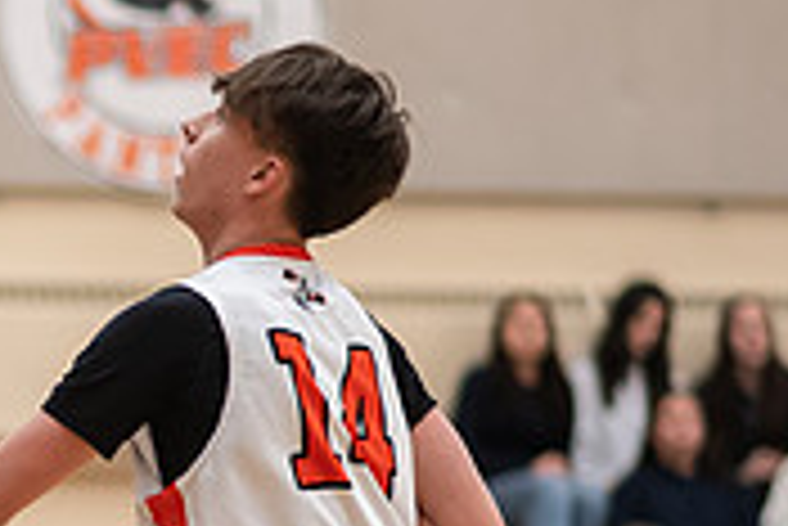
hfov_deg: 5.2
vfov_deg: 3.5
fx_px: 8653
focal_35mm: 395
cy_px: 646
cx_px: -378
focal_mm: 85
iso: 2500
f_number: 1.8
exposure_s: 1/1000
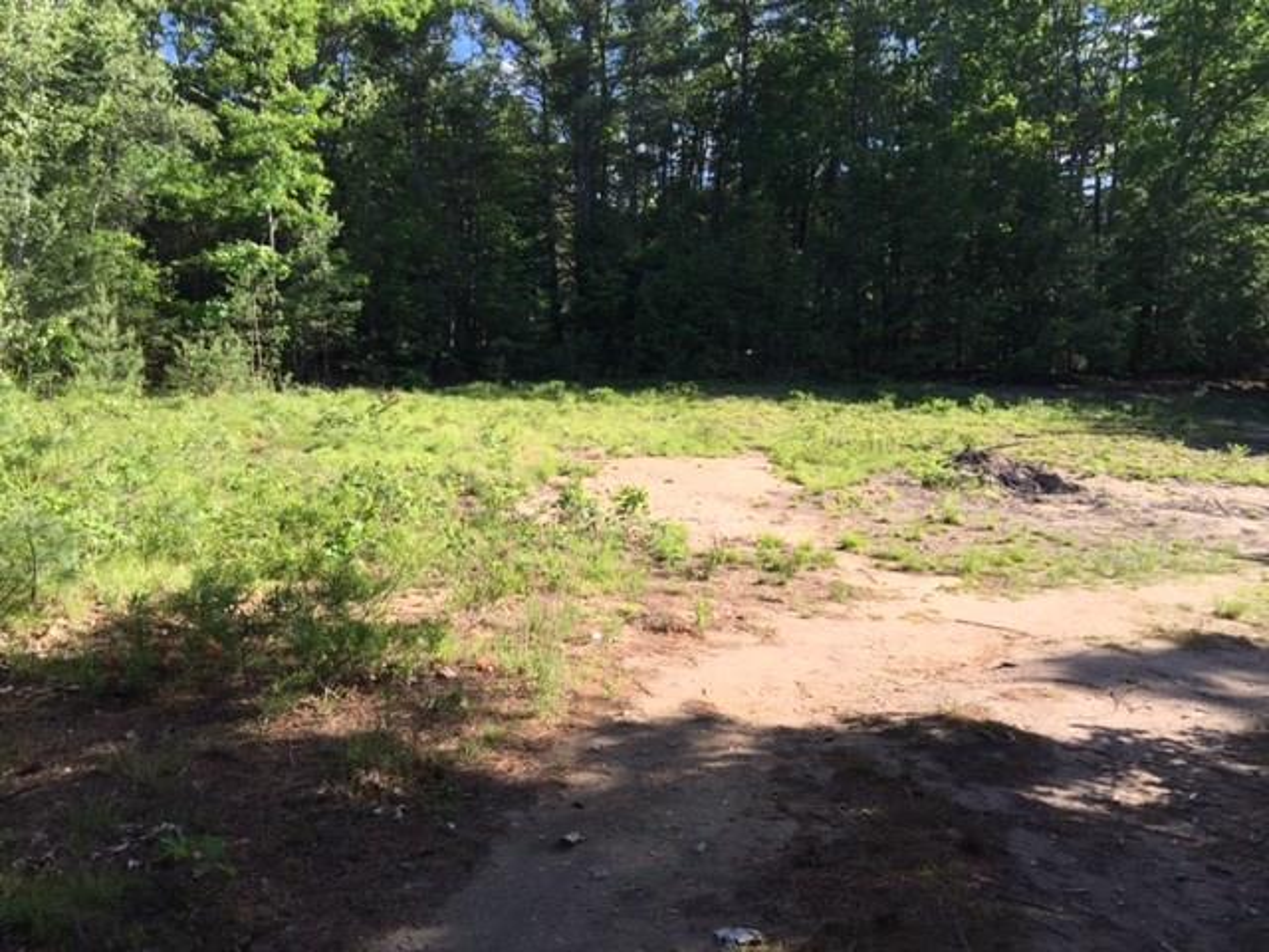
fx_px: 1063
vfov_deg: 48.2
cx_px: 634
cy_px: 476
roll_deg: -0.3
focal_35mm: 29
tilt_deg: -6.4
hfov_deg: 61.7
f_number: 2.2
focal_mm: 4.15
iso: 32
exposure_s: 1/694
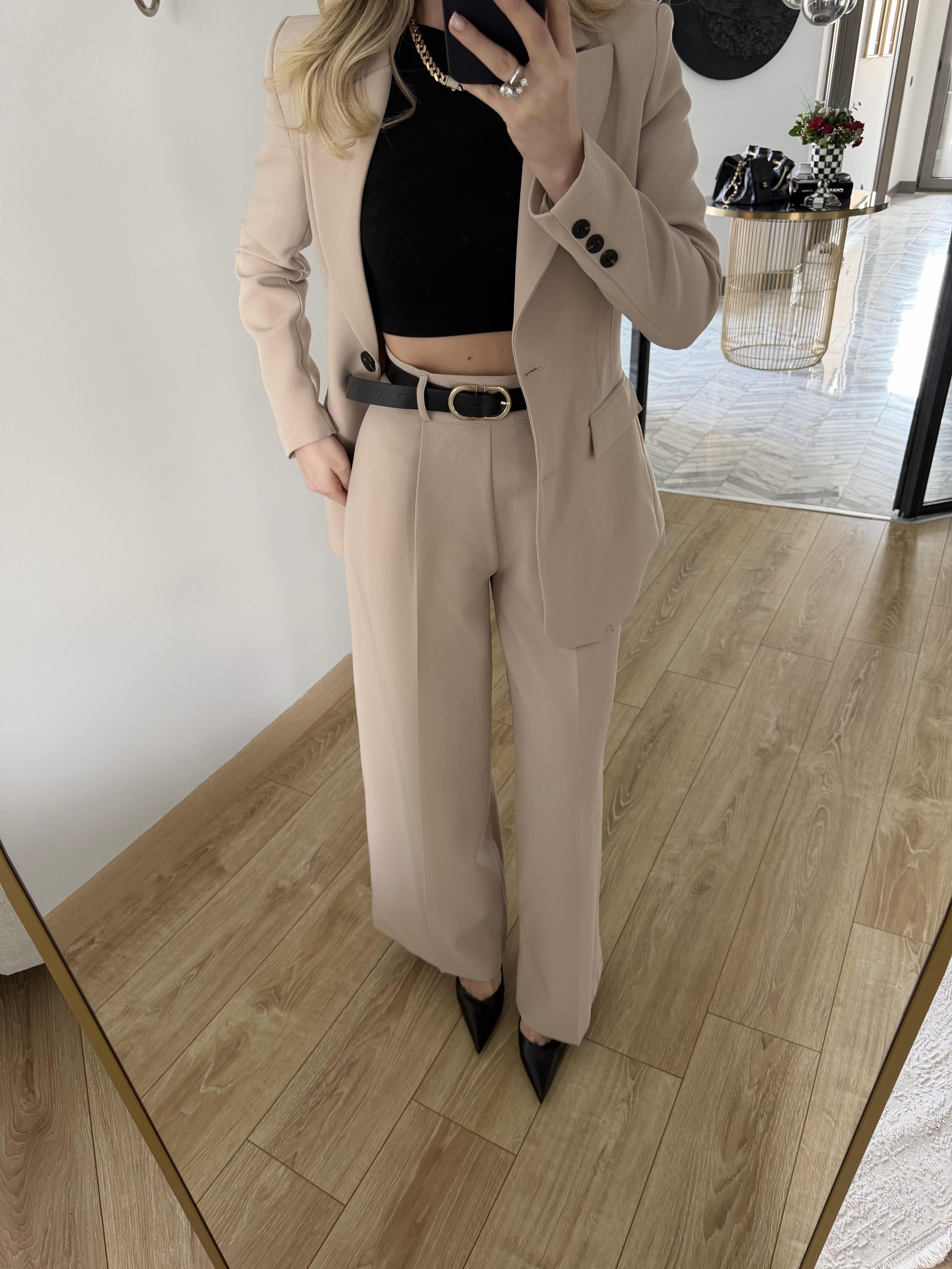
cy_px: 634
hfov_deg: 56.8
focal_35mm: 24
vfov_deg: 71.6
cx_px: 476
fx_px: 880
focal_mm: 6.76
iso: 200
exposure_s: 1/70
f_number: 1.78
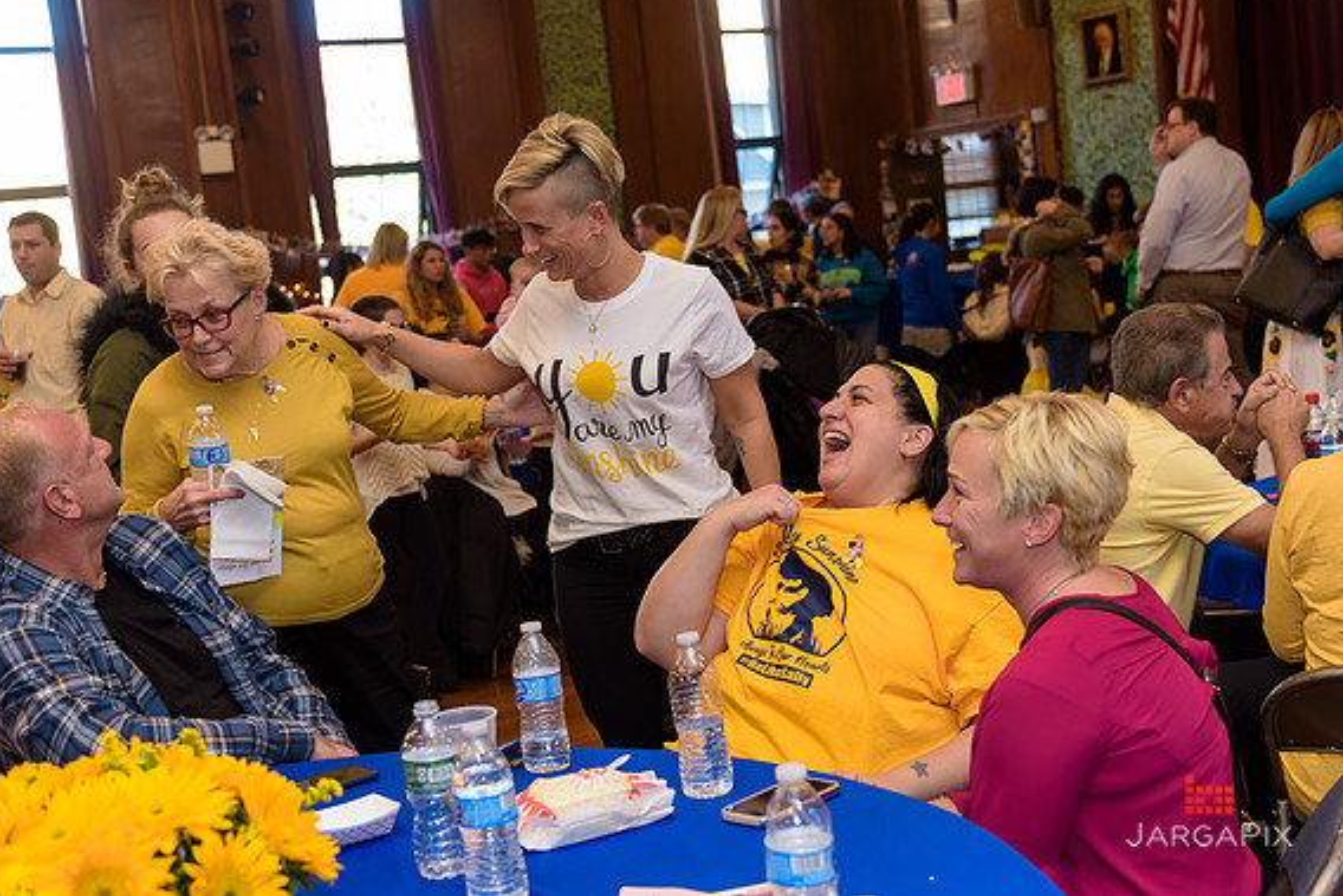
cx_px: 667
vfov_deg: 28.7
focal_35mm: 47
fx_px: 1754
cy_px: 441
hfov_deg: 41.9
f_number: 4
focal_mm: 46
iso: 1000
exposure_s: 1/125
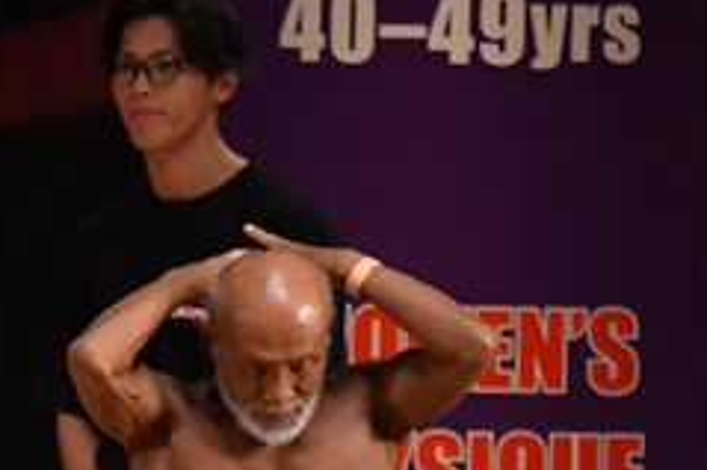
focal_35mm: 875
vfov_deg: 1.6
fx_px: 17172
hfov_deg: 2.4
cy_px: 736
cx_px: -433
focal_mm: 180
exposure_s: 1/400
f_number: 5.6
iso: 3200
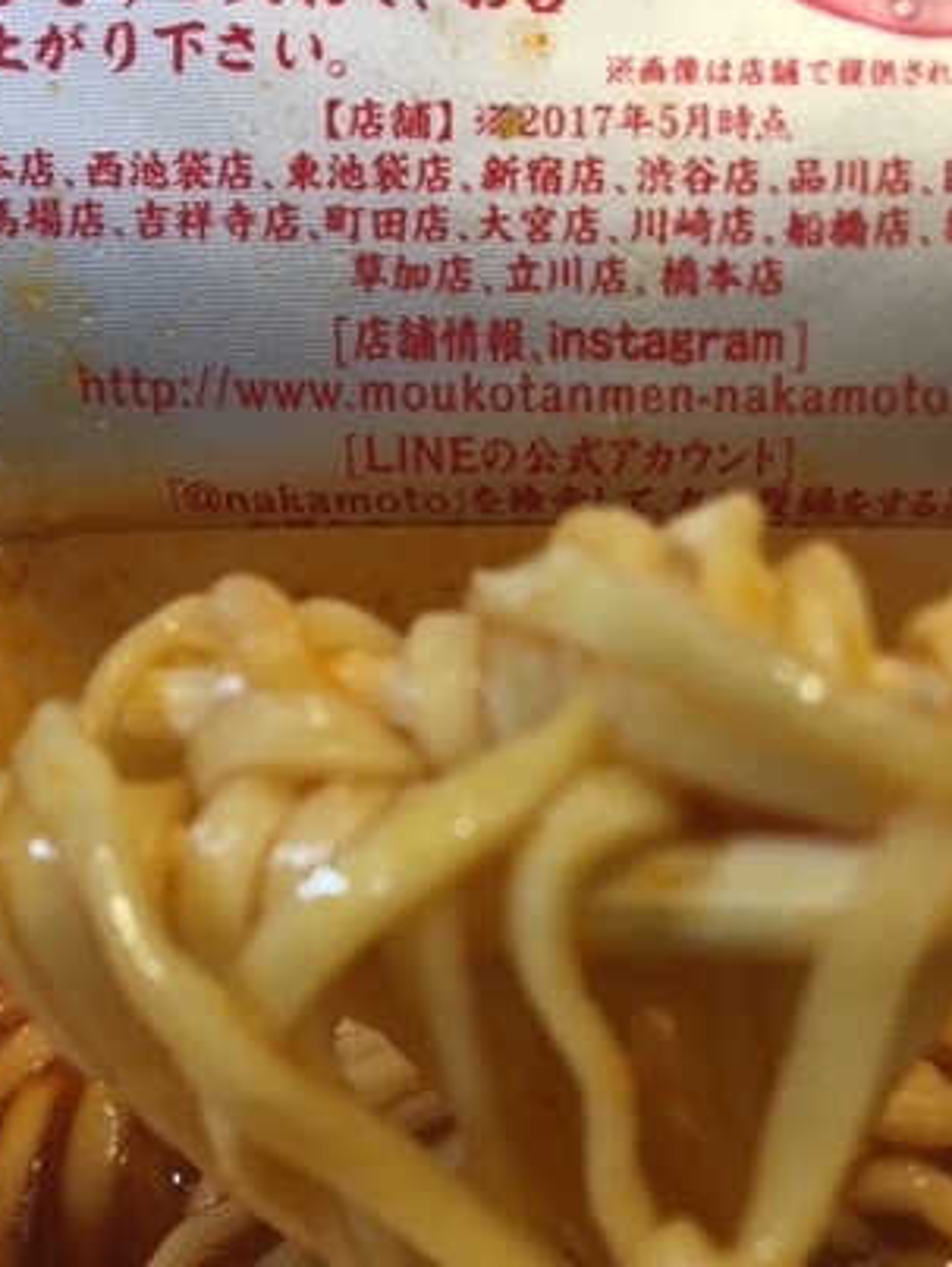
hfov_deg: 31.4
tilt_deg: -47.6
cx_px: 606
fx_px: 1684
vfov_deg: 41.1
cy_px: 714
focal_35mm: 46
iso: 40
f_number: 2.2
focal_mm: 4.15
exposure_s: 1/30
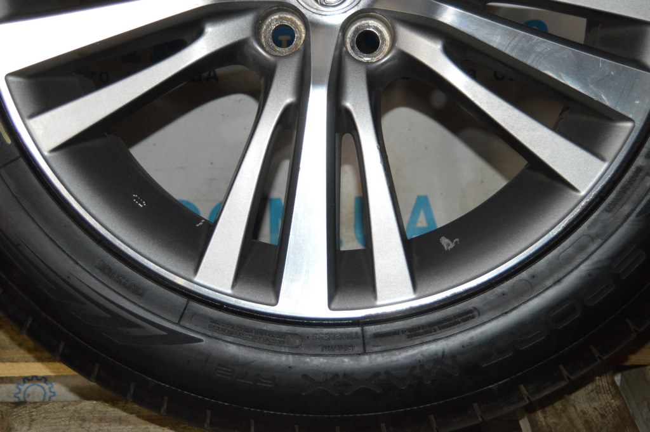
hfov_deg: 33.4
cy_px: 216
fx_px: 1082
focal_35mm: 60
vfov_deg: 22.6
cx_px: 325
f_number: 5
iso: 1600
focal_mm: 40
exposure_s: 1/60
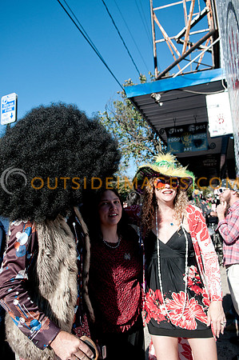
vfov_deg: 70.5
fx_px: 255
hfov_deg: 50.3
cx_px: 120
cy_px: 180
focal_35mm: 26
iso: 200
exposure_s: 1/2000
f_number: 3.5
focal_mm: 17
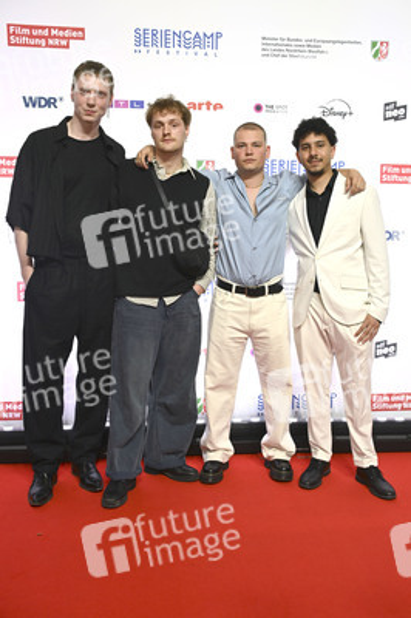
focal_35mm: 35
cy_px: 309
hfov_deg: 37.8
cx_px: 206
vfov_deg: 54.5
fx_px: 600
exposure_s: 1/400
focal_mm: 35
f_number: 4
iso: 1600
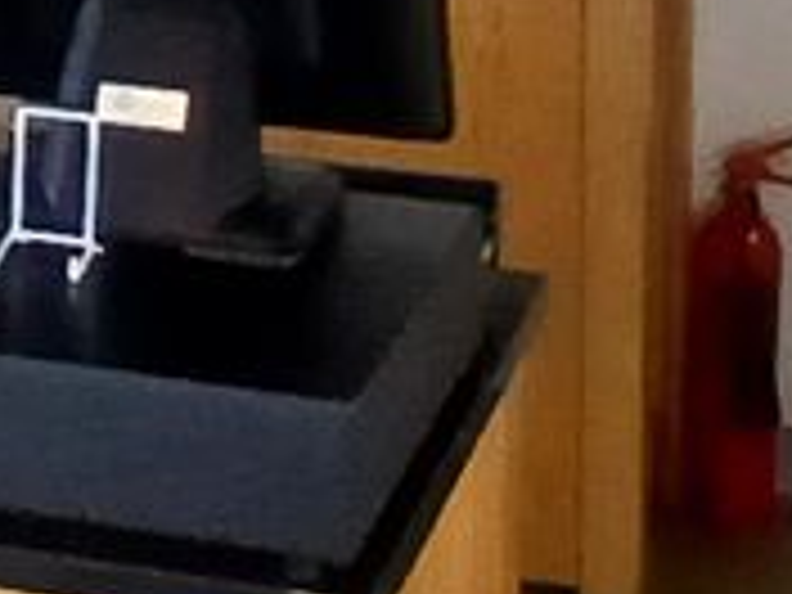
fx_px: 2448
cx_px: -338
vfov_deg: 12.5
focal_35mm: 107
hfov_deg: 16.9
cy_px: -502
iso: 160
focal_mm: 1.4
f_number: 2.2
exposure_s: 1/33.3
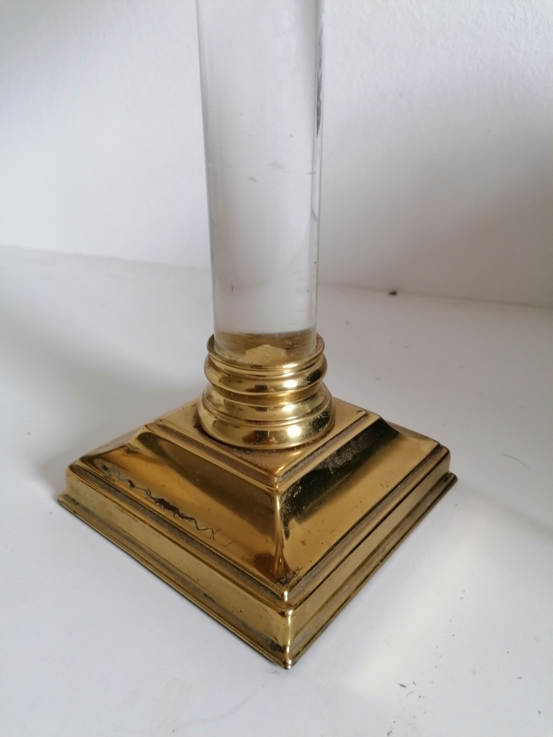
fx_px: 575
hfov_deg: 51.4
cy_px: 368
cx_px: 276
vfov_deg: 65.3
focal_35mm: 27
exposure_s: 1/50
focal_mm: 4.75
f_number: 1.8
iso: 200
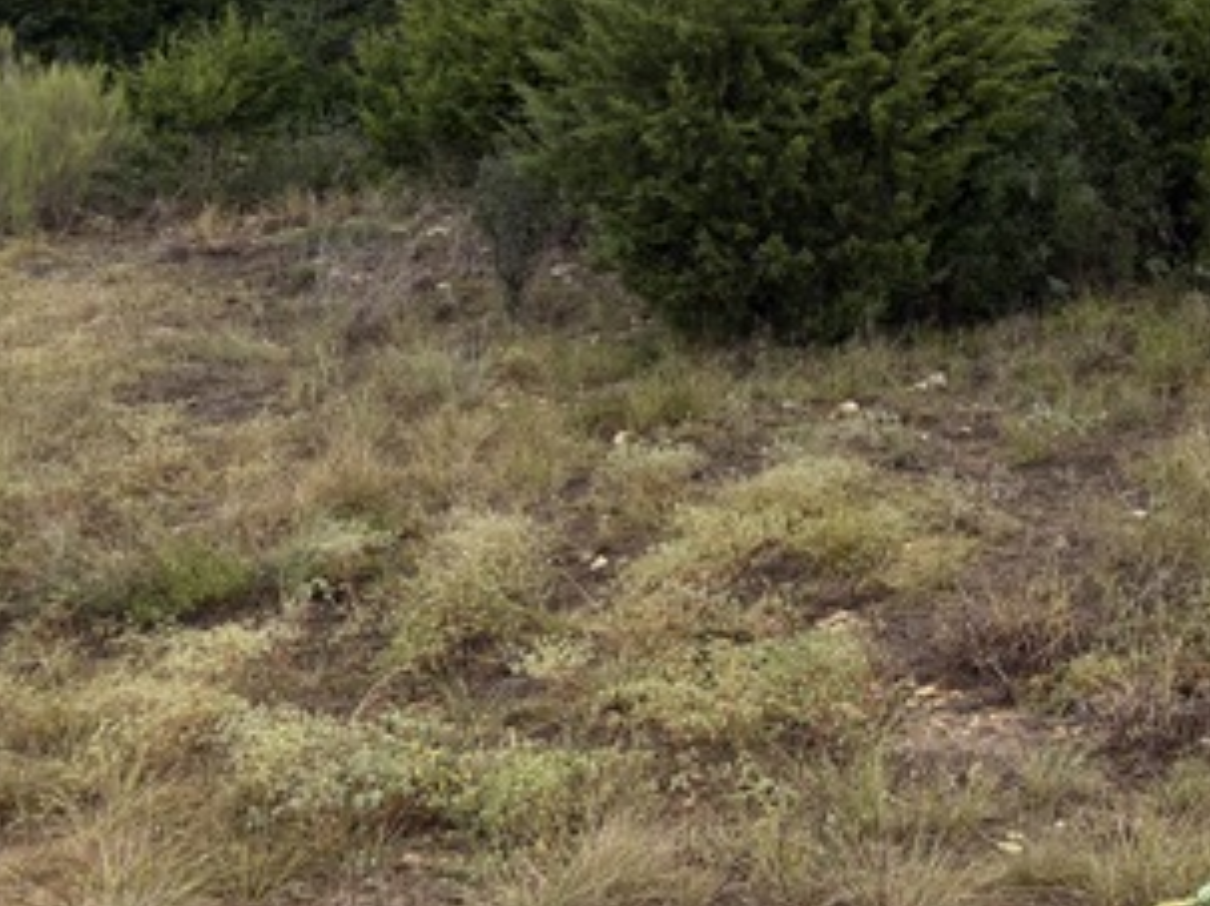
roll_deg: +1.5
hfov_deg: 33.4
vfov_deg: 25.0
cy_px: -40
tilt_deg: -0.1
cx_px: 1054
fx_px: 1922
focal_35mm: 55
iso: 50
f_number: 1.6
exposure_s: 1/2012
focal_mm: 5.96
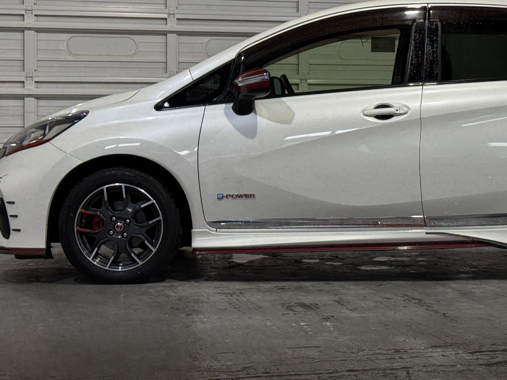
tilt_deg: -0.4
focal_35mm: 84
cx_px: 370
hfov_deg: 23.1
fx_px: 1230
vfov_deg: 17.5
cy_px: 115
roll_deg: -0.1
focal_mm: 6.76
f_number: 1.78
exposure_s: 1/120
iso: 100
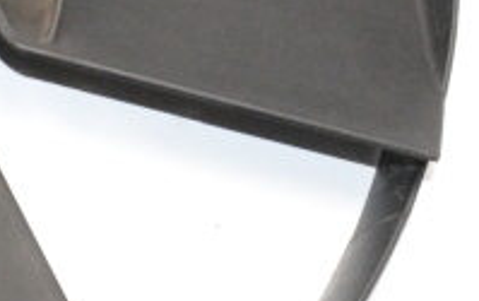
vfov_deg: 8.3
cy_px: -36
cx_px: -298
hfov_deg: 12.5
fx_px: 2052
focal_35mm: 157
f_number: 16
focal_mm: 20
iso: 6400
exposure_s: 1/200
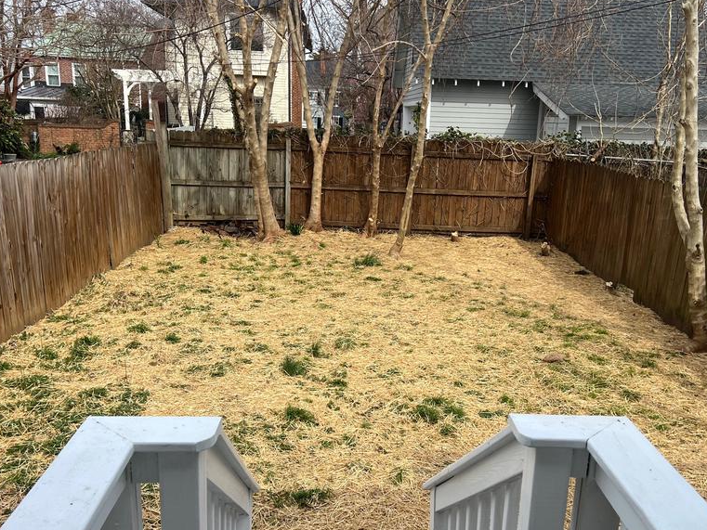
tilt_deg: -15.2
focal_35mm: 35
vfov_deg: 40.6
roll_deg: -1.3
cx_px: 373
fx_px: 715
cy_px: 315
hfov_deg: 52.6
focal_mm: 5.7
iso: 50
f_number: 1.5
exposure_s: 1/2762
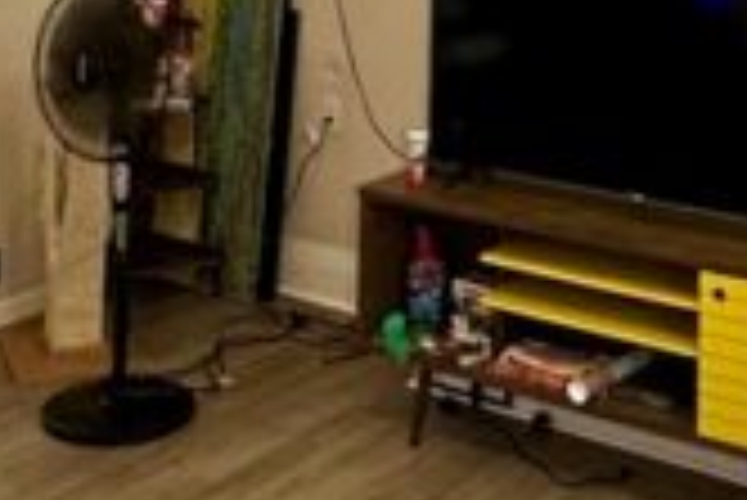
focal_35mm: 70
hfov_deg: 28.8
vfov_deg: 17.9
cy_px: -189
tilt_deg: -0.7
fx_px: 1454
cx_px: 405
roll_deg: -1.2
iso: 500
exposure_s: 1/60
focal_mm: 2.22
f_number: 2.2
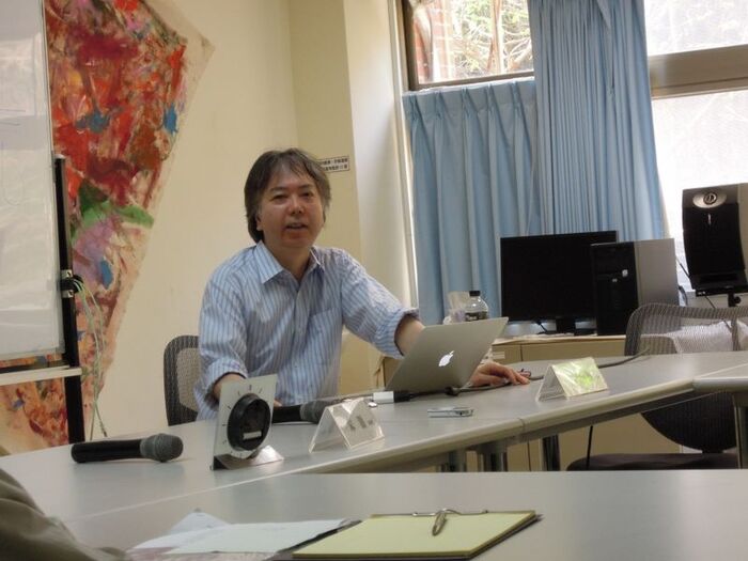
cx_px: 374
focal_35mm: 100
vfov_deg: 14.8
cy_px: 280
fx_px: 2161
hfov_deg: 19.6
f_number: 5.5
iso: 450
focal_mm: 17.9
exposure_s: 1/30
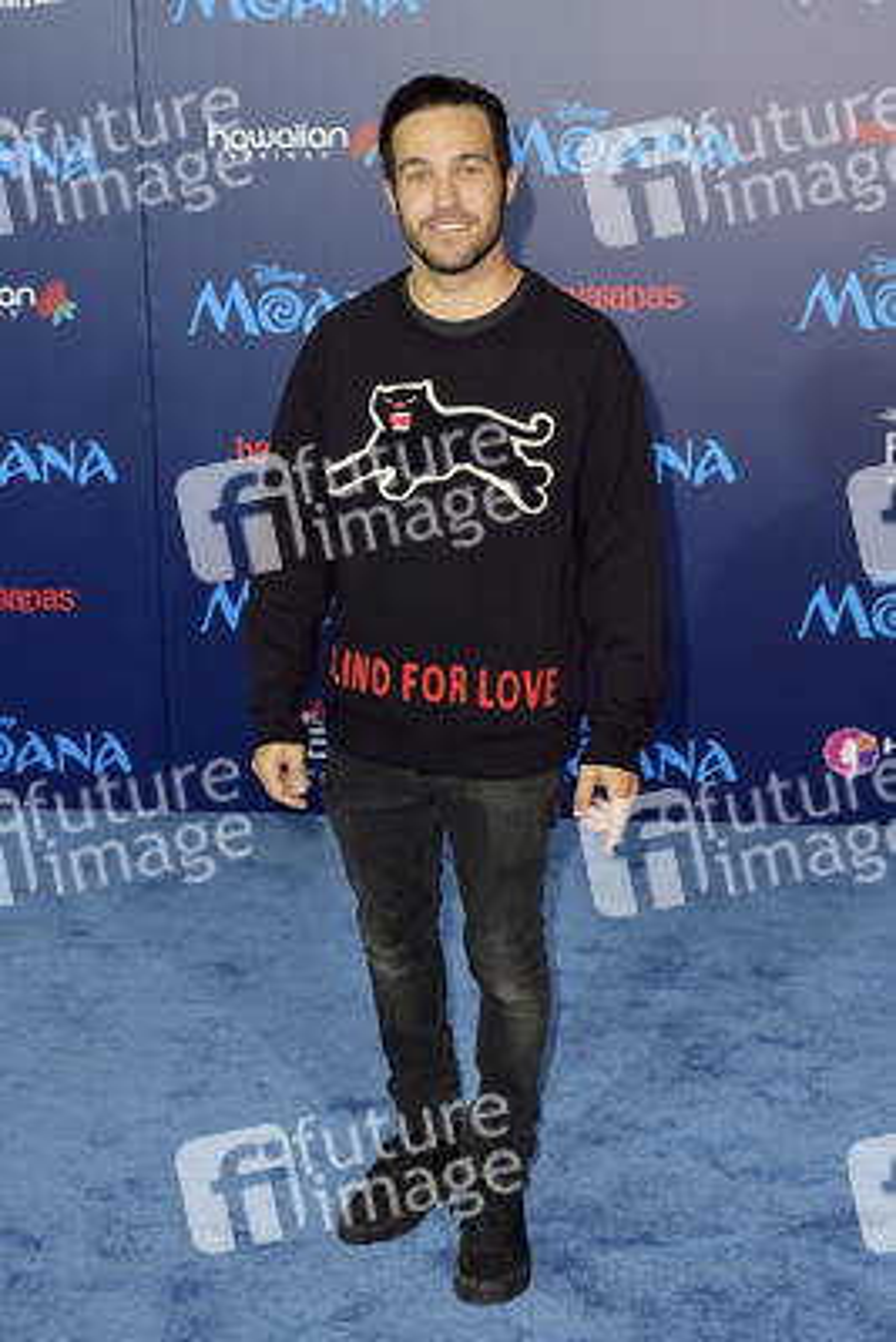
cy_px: 671
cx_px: 448
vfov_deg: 38.2
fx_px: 1940
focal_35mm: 52
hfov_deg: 26.0
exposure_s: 1/320
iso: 400
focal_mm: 52
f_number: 4.5
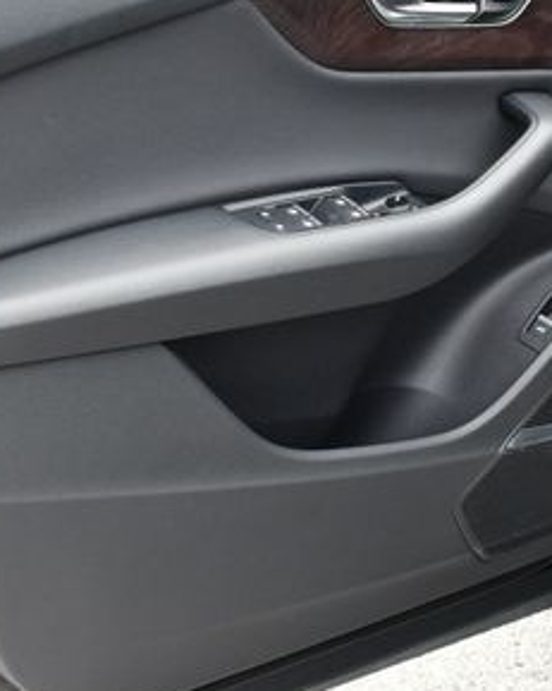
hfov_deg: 20.4
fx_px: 1532
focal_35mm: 75
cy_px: 277
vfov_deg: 25.4
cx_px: 234
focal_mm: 18
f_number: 5.6
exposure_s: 1/250
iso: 280
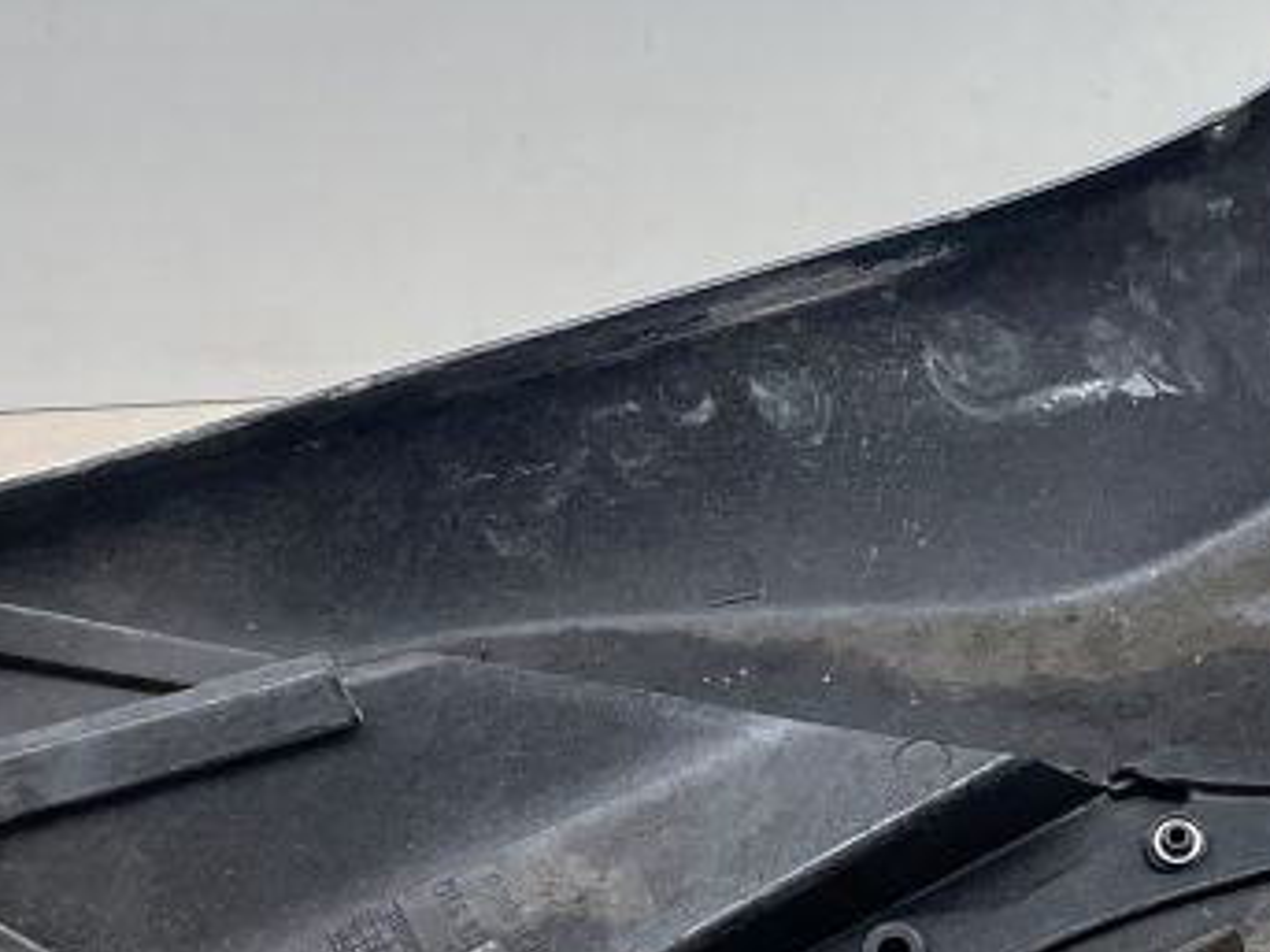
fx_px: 3337
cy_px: 319
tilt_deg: -38.7
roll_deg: +2.7
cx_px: 1118
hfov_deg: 21.1
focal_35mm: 91
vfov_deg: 16.2
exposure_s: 1/100
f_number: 1.6
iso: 64
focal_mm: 4.2
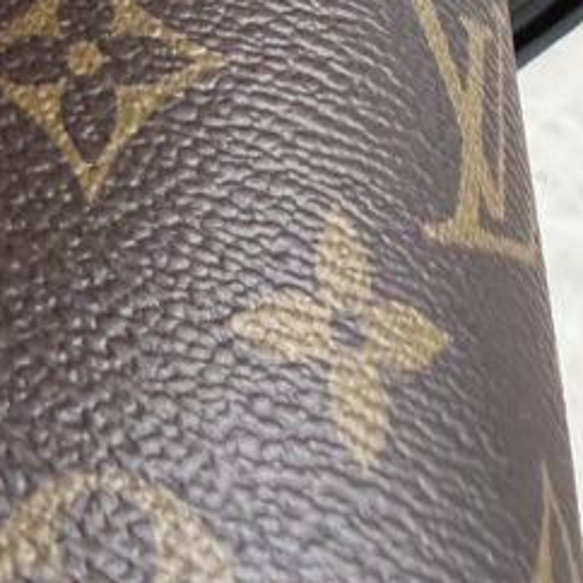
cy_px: -234
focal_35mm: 70
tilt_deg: -48.2
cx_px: -116
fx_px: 1334
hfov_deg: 22.7
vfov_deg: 21.5
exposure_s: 1/120
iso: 250
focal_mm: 2.22
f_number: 2.2
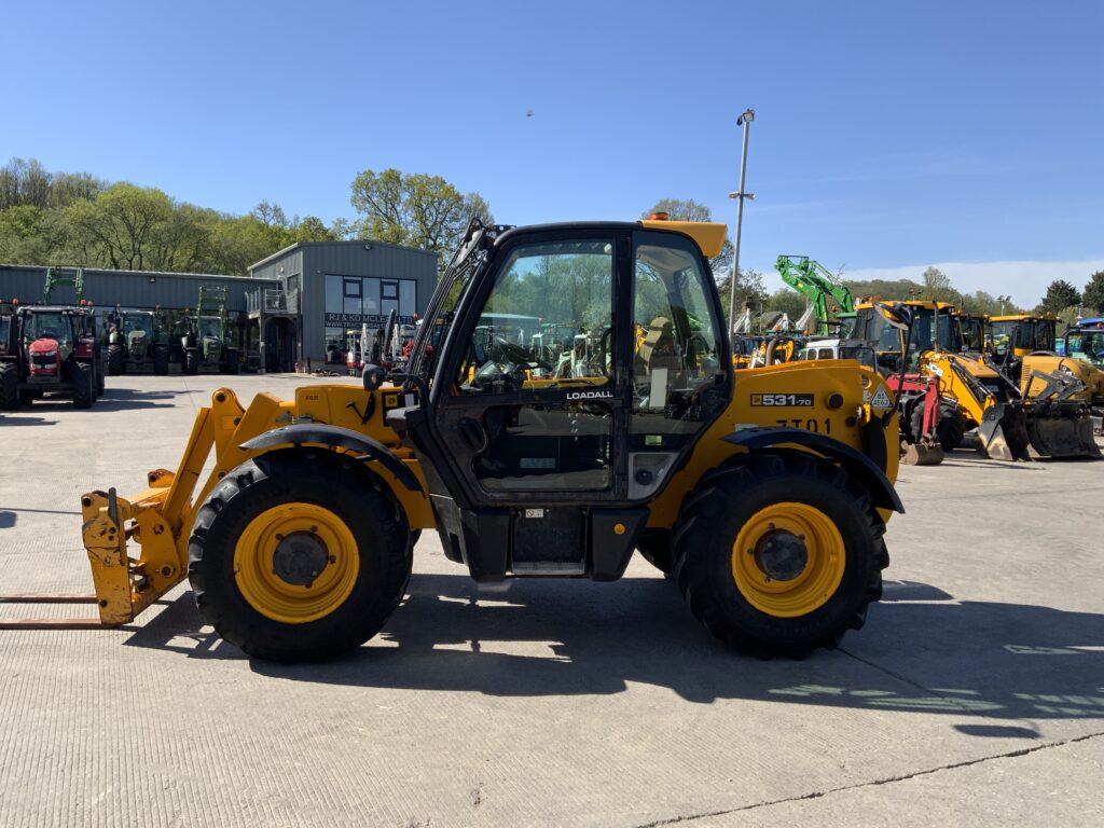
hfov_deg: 61.7
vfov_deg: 48.2
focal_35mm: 29
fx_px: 925
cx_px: 552
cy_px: 414
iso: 16
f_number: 1.8
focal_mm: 3
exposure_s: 1/1250
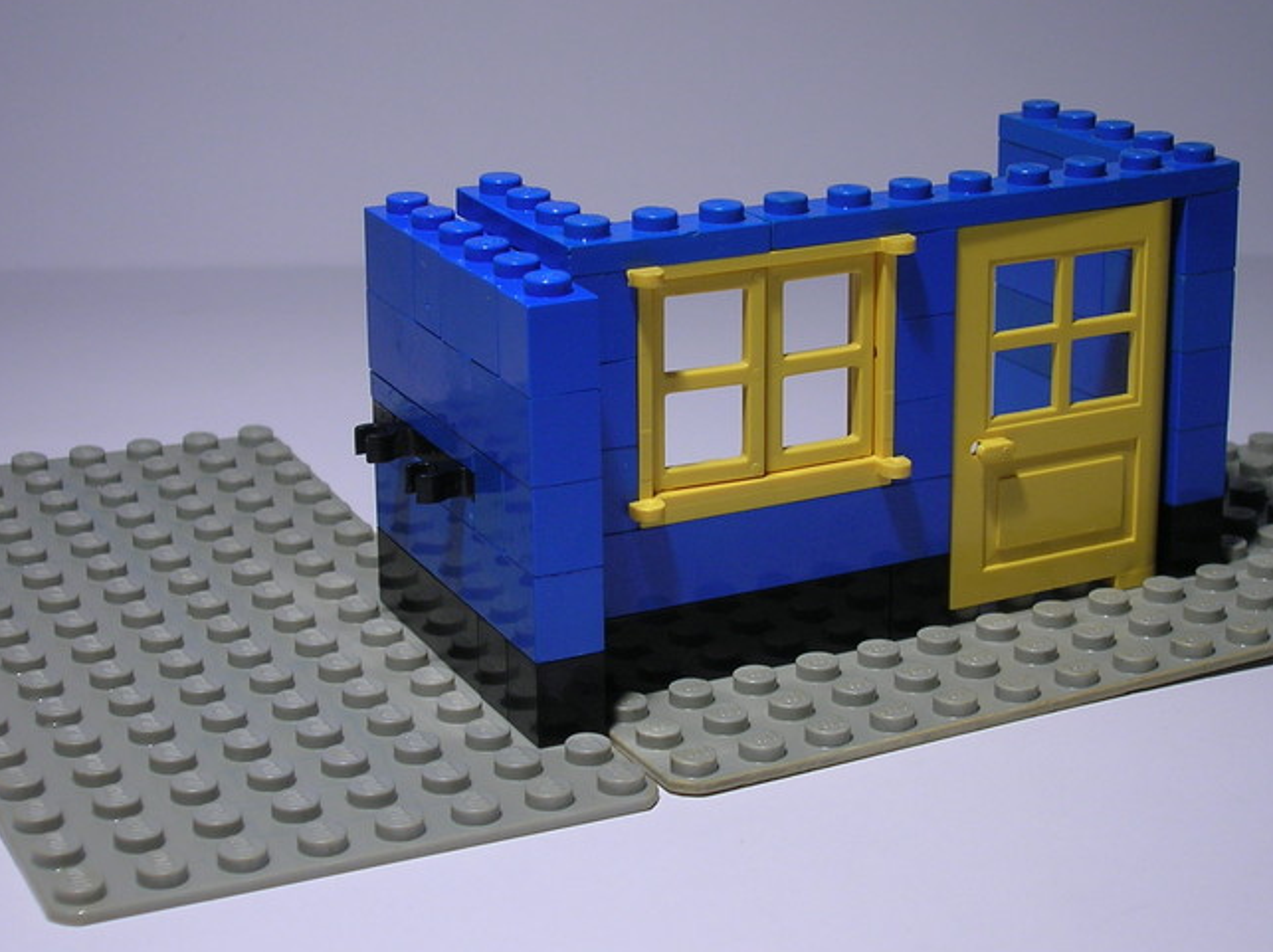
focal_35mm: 70
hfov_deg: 27.8
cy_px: 480
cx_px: 744
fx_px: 2572
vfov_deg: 21.0
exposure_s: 1/29.3
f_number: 3.3
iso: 50
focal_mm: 8.4
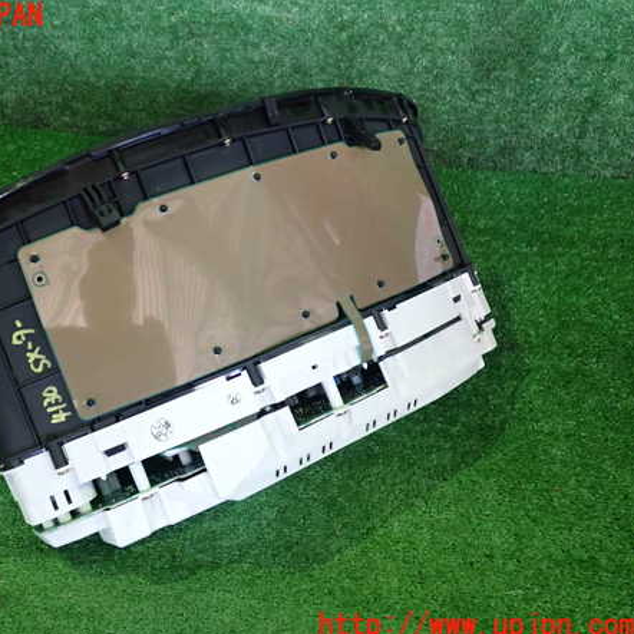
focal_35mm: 36
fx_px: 746
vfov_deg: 46.0
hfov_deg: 45.4
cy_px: 321
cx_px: 212
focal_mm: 5.4
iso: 400
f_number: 2.3
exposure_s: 1/30
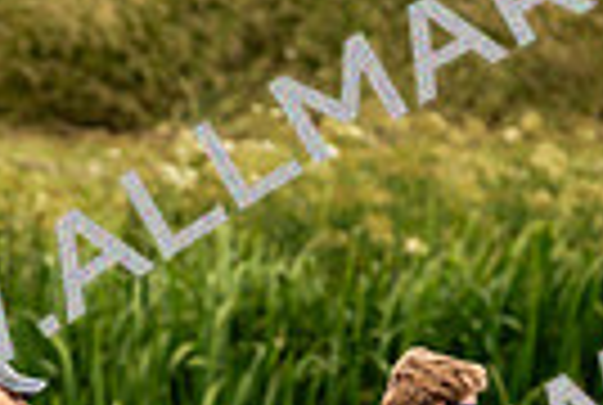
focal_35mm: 2185
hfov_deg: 0.9
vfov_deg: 0.6
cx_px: 171
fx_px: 36680
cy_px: 551
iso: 320
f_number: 6.3
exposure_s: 1/2000
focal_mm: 506
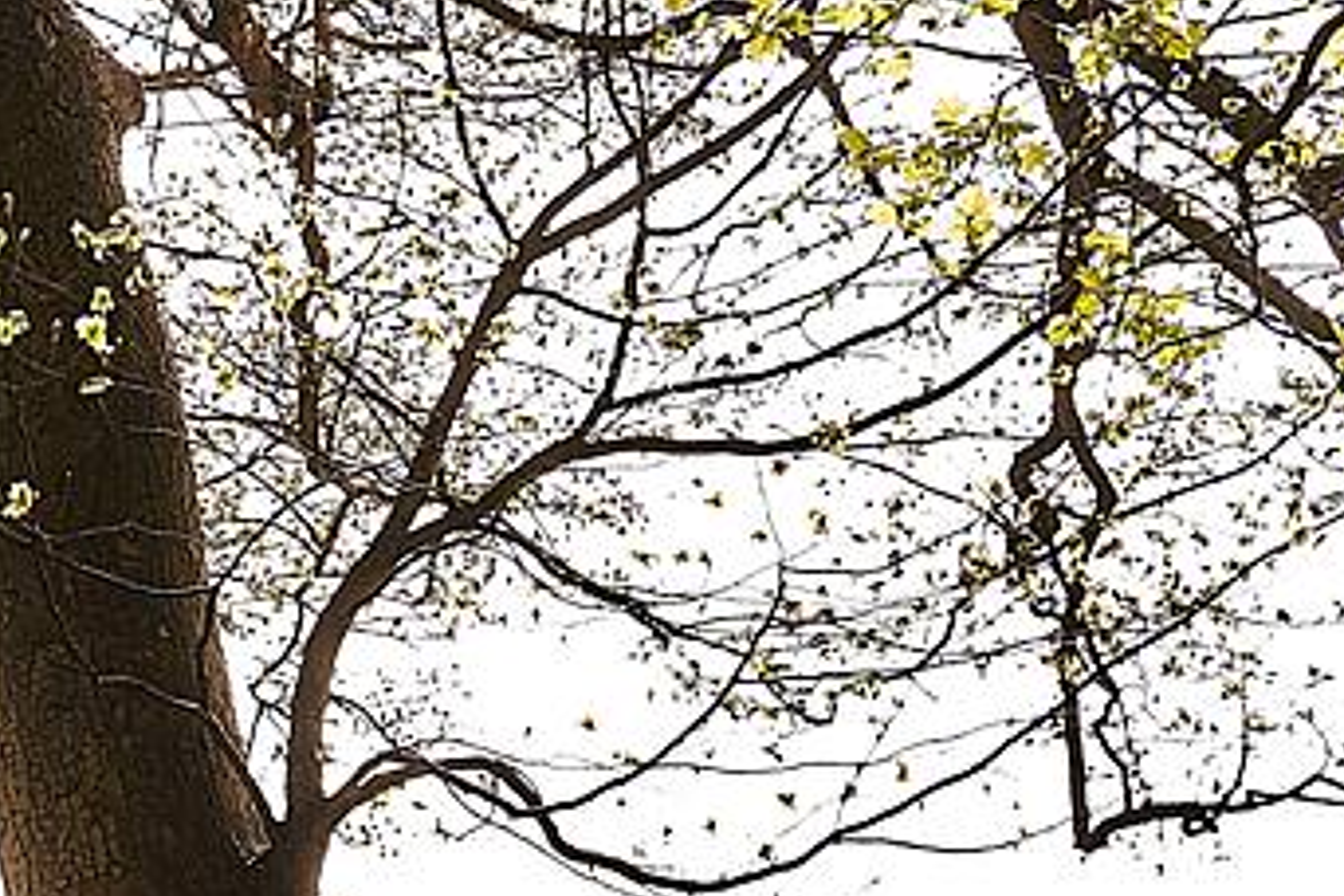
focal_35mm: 155
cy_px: 845
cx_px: -472
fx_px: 5786
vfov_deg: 8.8
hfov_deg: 12.8
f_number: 8
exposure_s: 1/125
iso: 320
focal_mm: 35
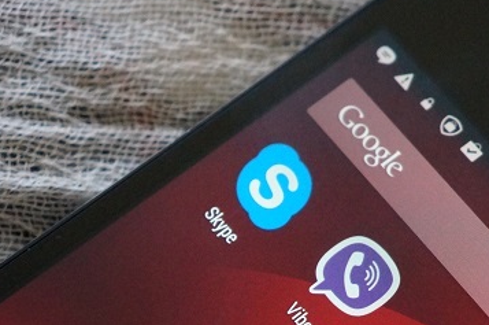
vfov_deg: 11.4
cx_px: 508
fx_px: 1628
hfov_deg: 16.7
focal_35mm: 120
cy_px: 252
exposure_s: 1/160
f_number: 4.5
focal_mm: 34
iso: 3200
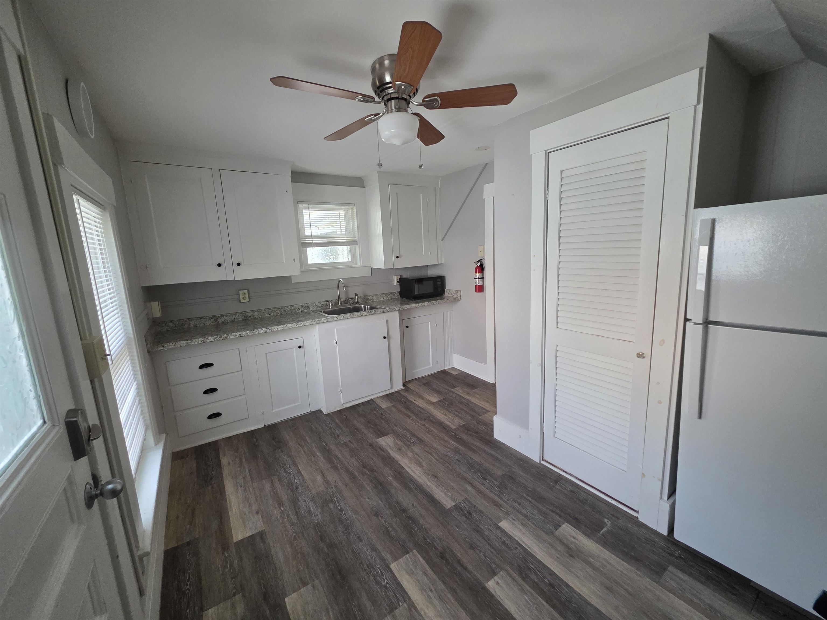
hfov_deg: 106.2
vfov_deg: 89.9
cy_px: 310
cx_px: 414
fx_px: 311
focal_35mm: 13
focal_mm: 2.2
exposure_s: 1/240
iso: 400
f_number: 1.9
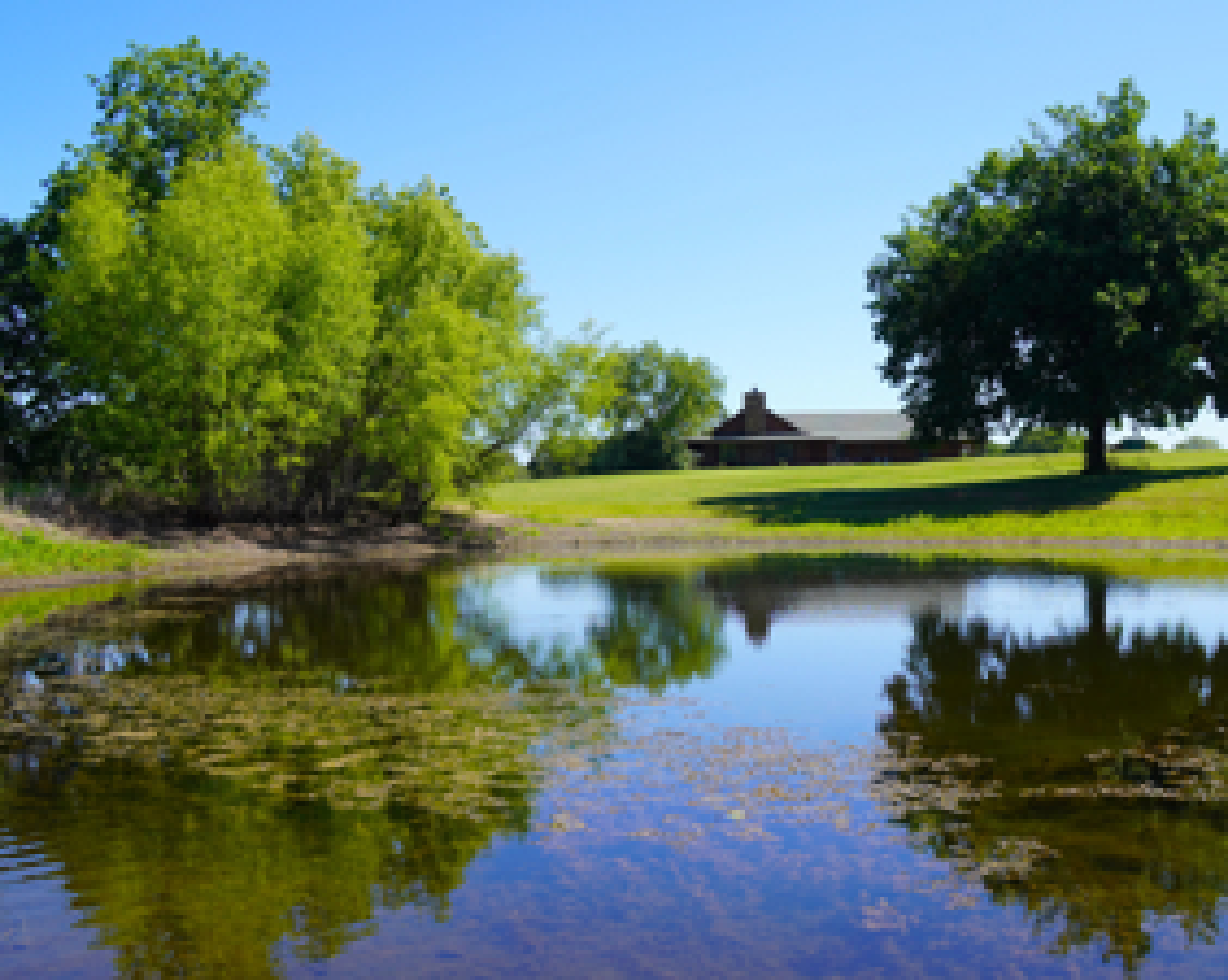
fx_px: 1307
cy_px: 549
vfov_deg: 41.0
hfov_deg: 49.5
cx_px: 810
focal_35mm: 36
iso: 100
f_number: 9
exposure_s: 1/125
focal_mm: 16
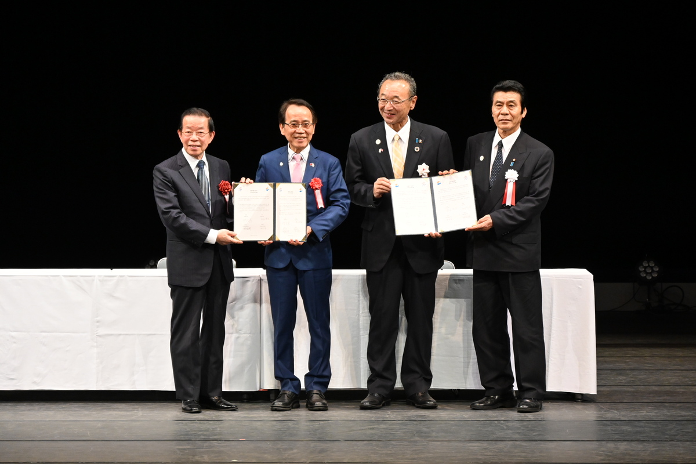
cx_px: 348
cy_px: 232
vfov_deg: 8.7
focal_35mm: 158
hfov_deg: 13.0
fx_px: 3045
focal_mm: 105
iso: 2000
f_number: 6
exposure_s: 1/125
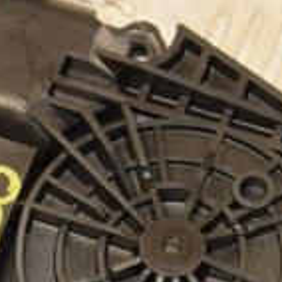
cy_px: 252
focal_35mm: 269
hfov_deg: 6.5
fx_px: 2479
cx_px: -46
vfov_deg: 6.5
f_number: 7.1
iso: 800
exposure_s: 1/200
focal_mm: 50
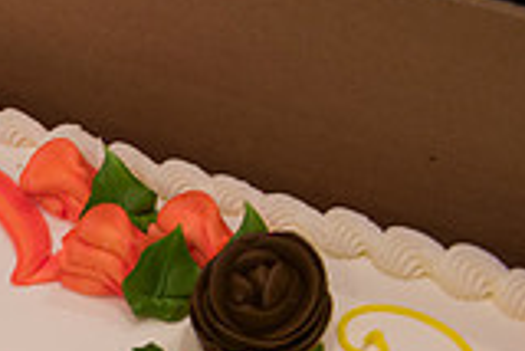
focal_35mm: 116
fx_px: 1693
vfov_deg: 11.5
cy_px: 484
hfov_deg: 15.6
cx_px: -351
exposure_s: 1/125
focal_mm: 32
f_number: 3.2
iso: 1000
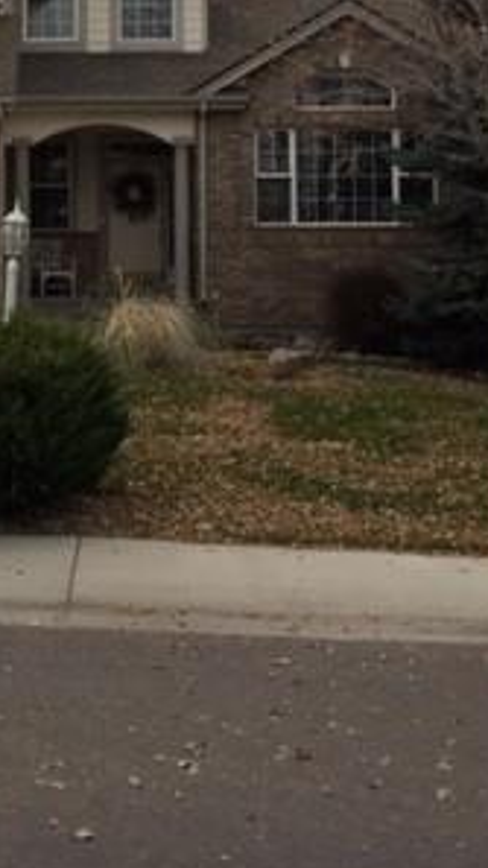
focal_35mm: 68
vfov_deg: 30.5
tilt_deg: +4.7
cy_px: 228
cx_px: 12
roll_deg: -0.1
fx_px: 1565
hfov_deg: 17.4
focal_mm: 4.15
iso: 32
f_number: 2.2
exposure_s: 1/557
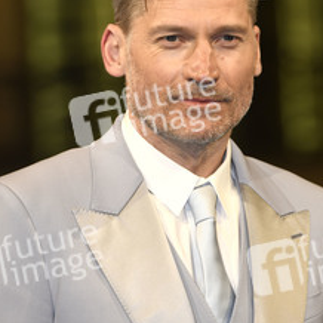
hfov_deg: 5.6
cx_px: 188
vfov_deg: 5.6
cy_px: 187
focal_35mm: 311
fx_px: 3283
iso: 1000
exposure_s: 1/320
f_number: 4.5
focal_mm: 200
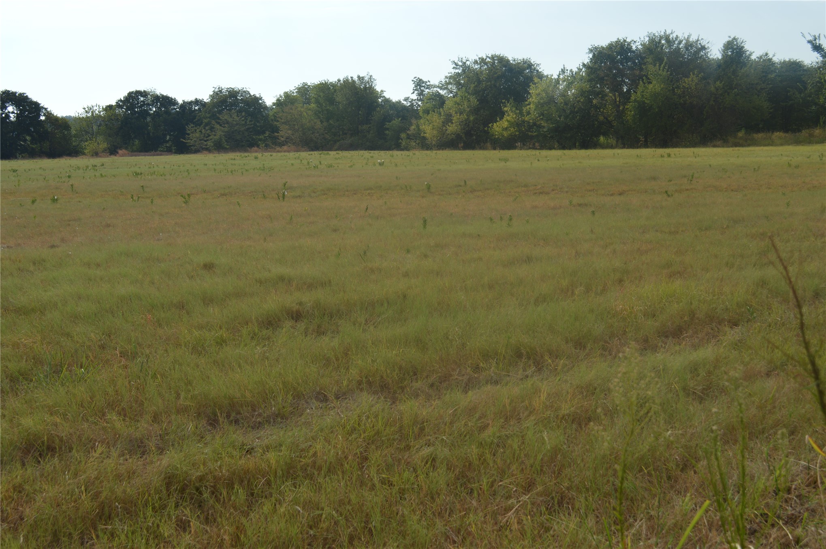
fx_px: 997
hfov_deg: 45.0
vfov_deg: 30.8
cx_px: 413
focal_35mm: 44
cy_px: 274
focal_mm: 29
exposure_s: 1/250
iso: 100
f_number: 8
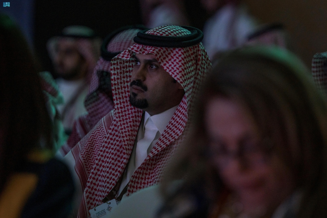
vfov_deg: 5.9
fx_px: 2107
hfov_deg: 8.9
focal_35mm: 232
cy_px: 109
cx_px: 164
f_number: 2.8
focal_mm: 155
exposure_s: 1/80
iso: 1000
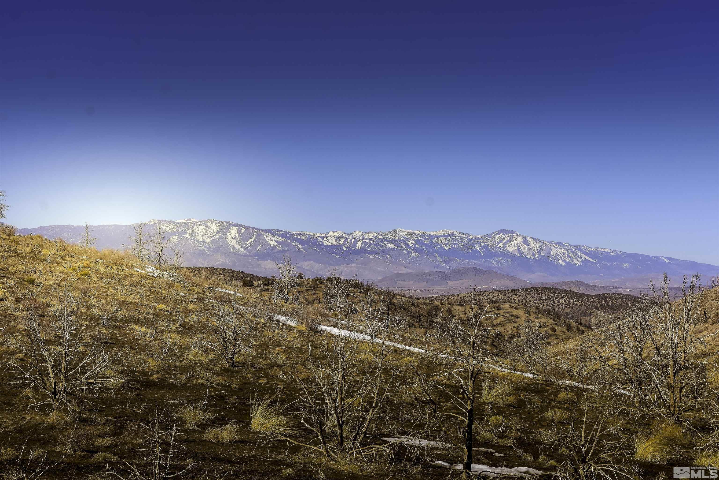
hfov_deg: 24.6
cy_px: 240
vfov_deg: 16.6
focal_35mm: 82
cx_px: 360
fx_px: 1648
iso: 110
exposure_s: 1/500
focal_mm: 55
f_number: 8
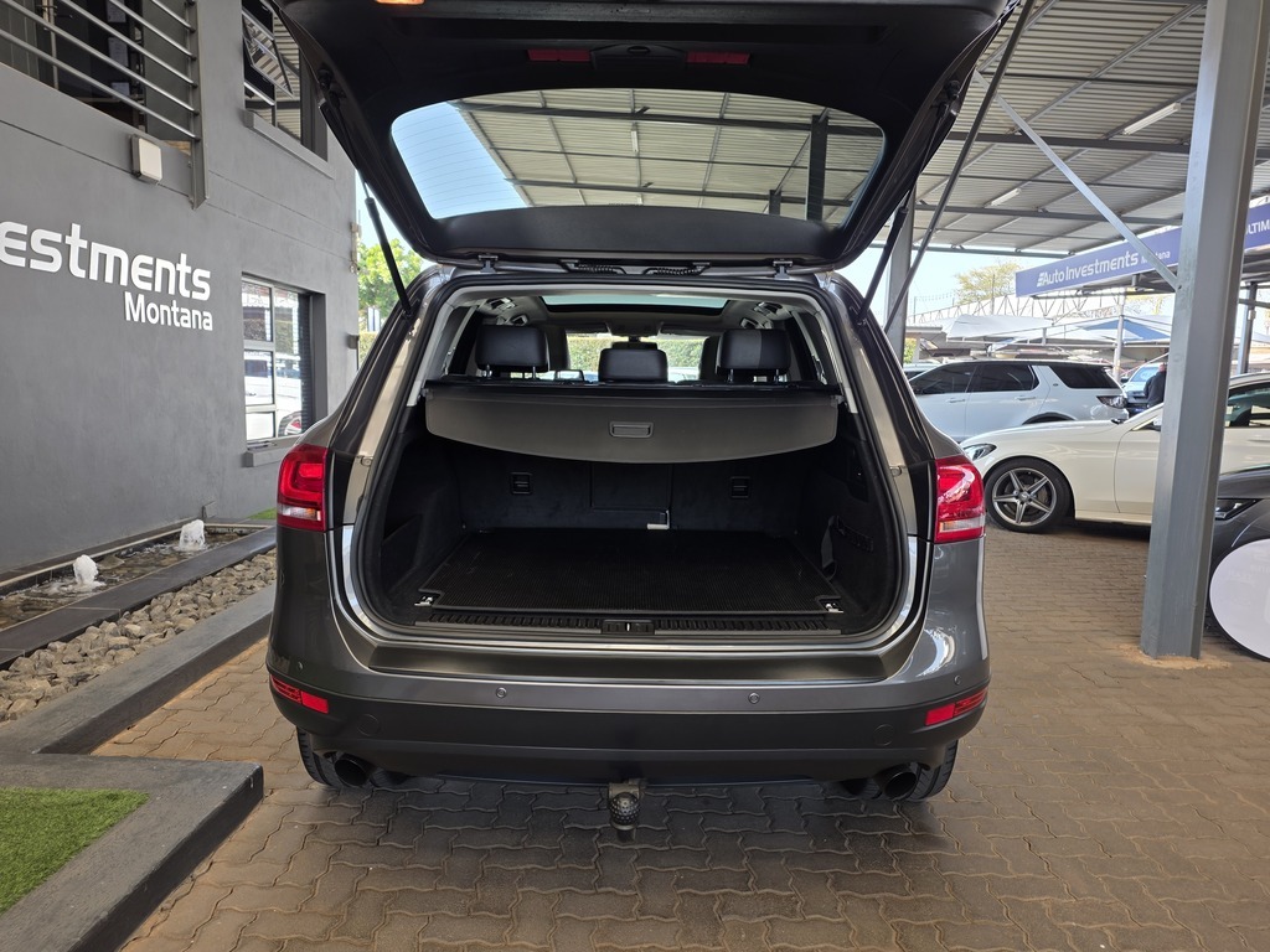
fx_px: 844
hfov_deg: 73.9
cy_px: 476
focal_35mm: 23
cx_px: 635
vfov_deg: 58.9
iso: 50
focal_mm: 6.25
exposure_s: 1/180
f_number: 1.7
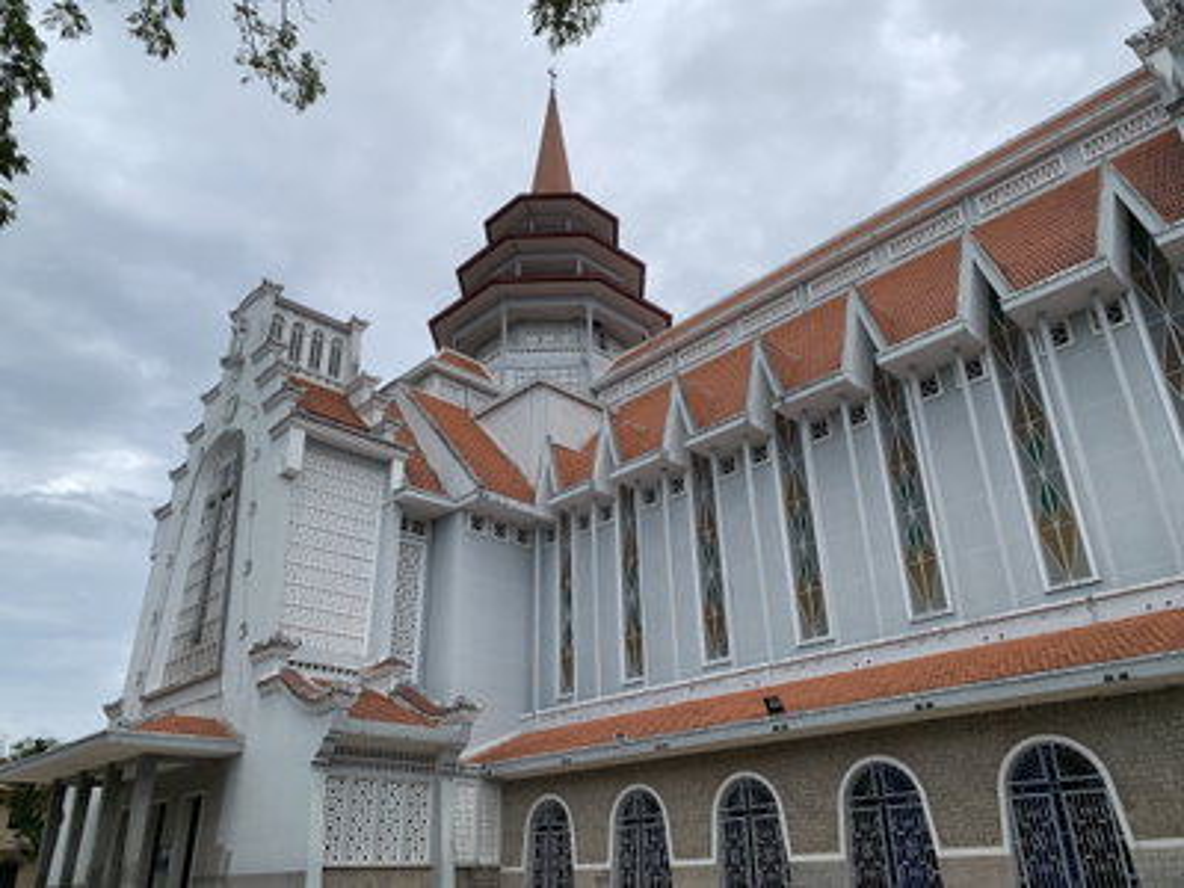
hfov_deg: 67.3
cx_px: 592
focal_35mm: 26
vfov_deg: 53.1
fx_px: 889
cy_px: 444
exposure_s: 1/3086
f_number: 1.8
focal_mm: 4.25
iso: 25
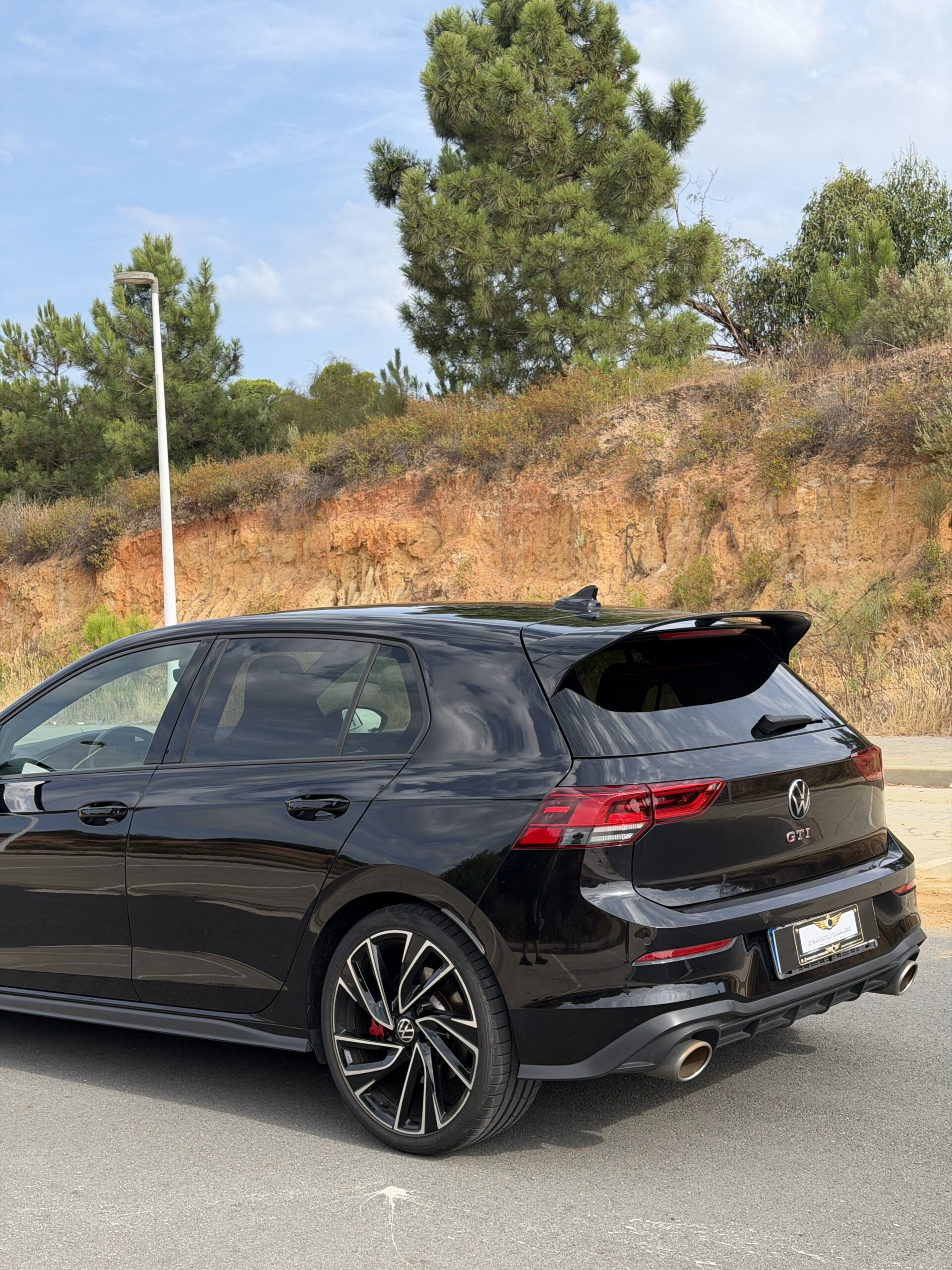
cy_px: 635
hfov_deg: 30.3
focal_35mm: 48
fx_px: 1760
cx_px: 476
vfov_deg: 39.7
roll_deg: +2.7
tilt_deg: -1.4
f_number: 1.78
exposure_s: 1/2088
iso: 64
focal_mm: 6.76
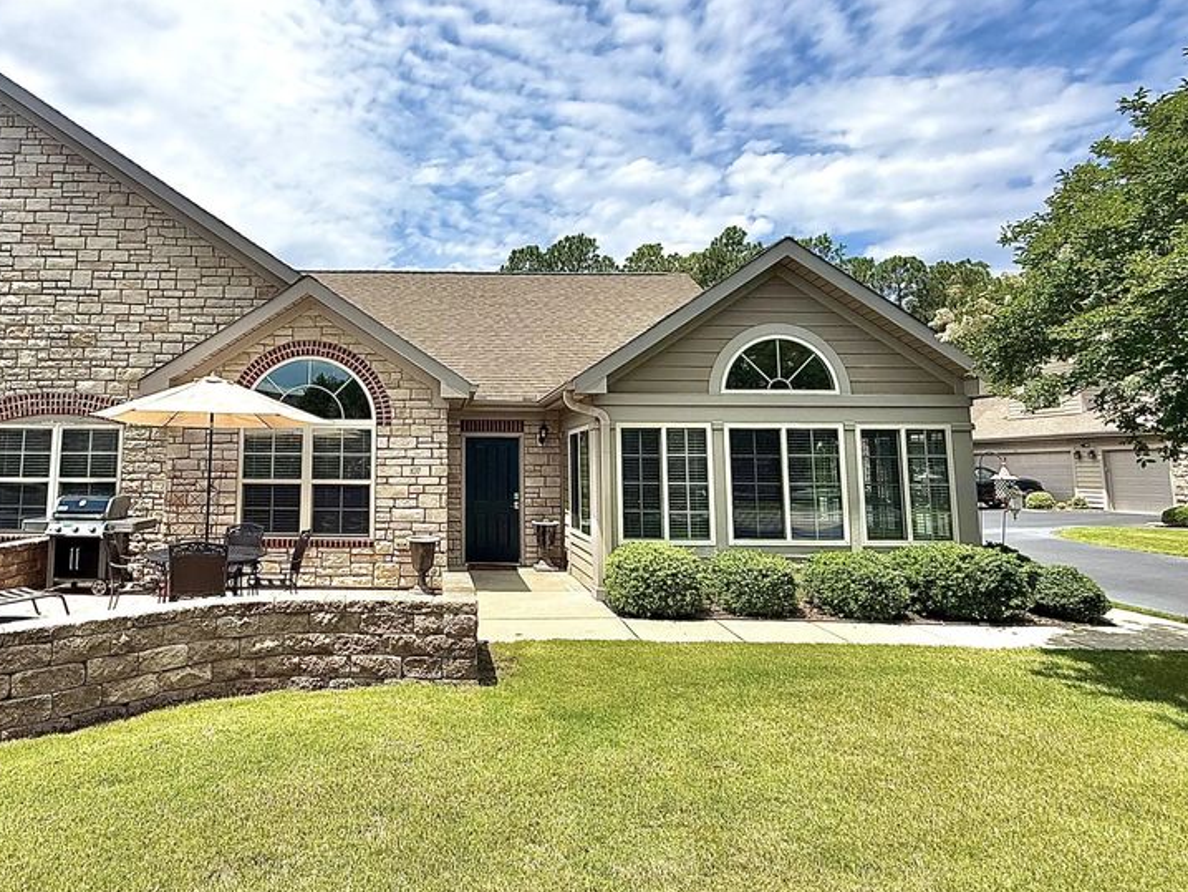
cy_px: 395
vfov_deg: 65.8
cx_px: 452
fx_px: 687
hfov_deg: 80.4
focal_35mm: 20
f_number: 2.2
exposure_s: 1/3125
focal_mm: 2.22
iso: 50
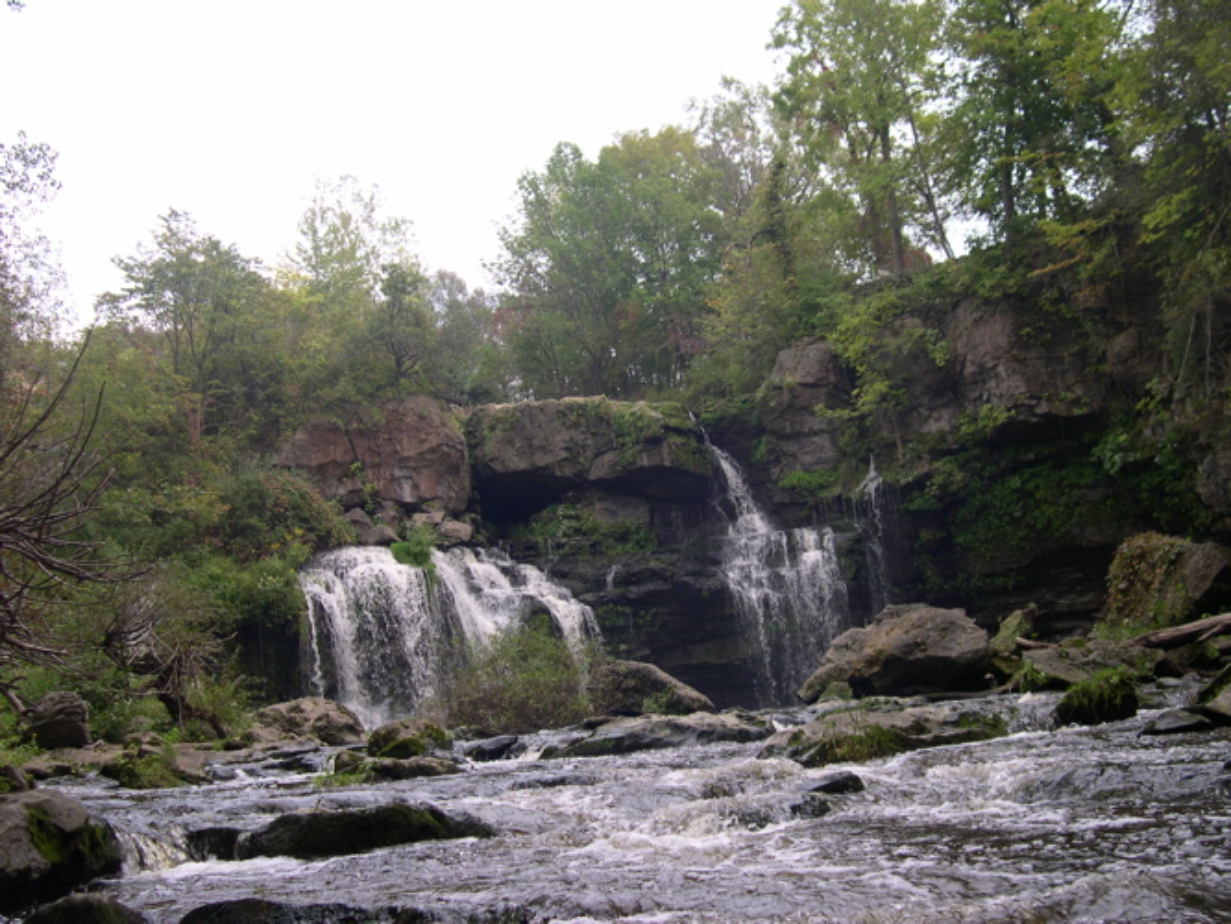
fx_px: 1352
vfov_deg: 37.7
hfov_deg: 49.0
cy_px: 462
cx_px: 616
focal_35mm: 38
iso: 100
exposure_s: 1/137
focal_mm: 8
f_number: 2.8
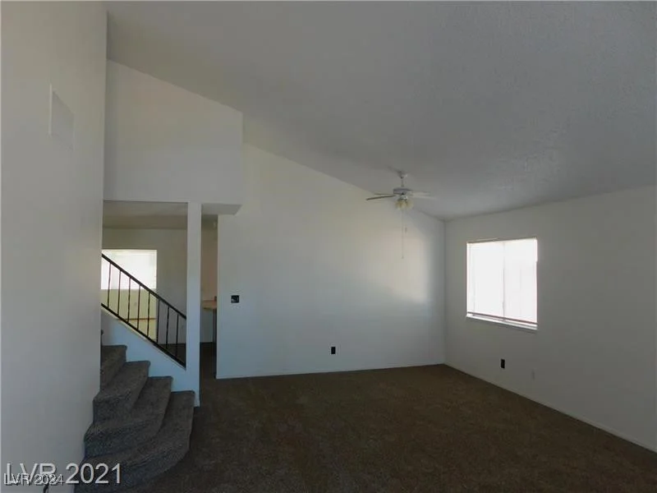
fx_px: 437
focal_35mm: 23
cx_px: 328
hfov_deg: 73.9
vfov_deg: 58.9
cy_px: 246
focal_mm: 4
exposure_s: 1/30
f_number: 3
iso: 160
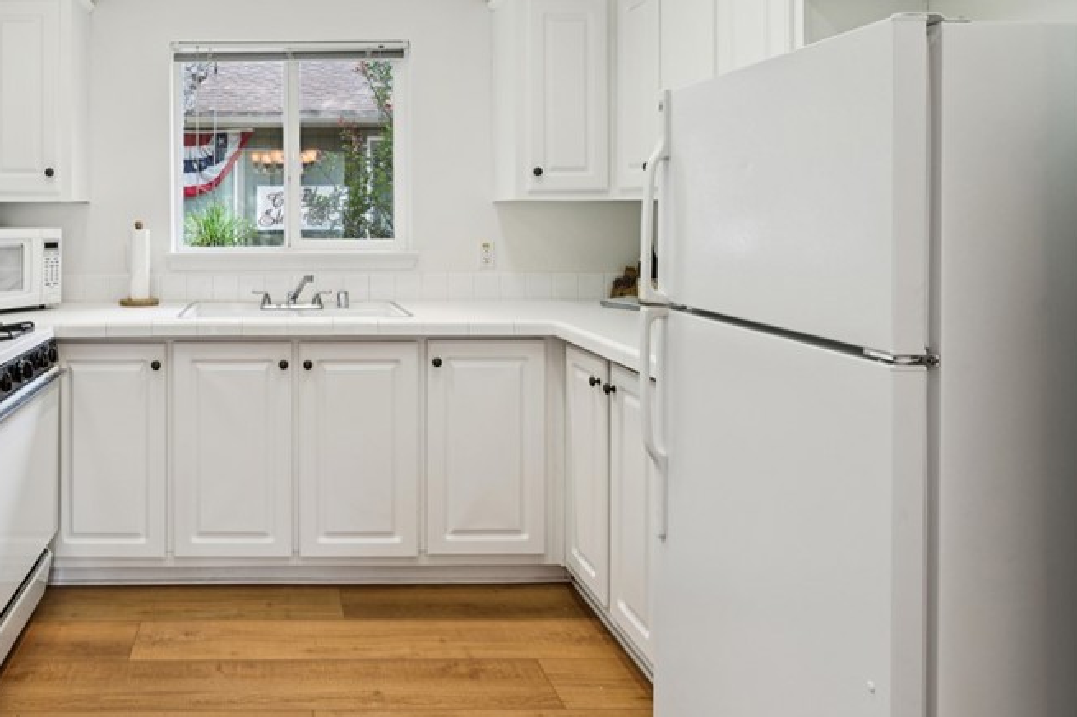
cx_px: 311
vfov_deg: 48.7
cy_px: 219
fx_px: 771
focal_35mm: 26
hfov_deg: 66.8
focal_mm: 16.5
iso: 100
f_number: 13
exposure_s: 1/4
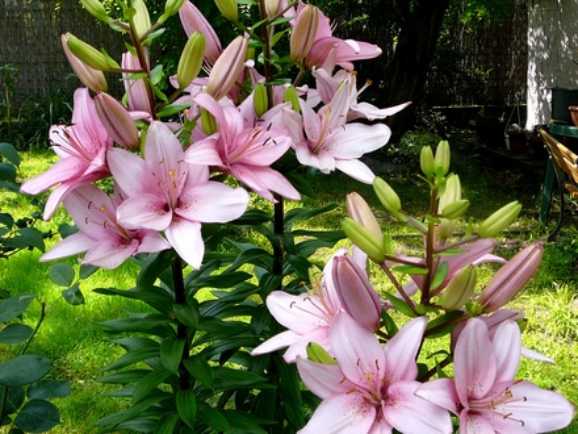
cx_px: 289
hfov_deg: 52.6
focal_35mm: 35
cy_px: 217
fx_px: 584
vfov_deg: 40.7
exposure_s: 1/250
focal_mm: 5.2
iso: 80
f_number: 2.8
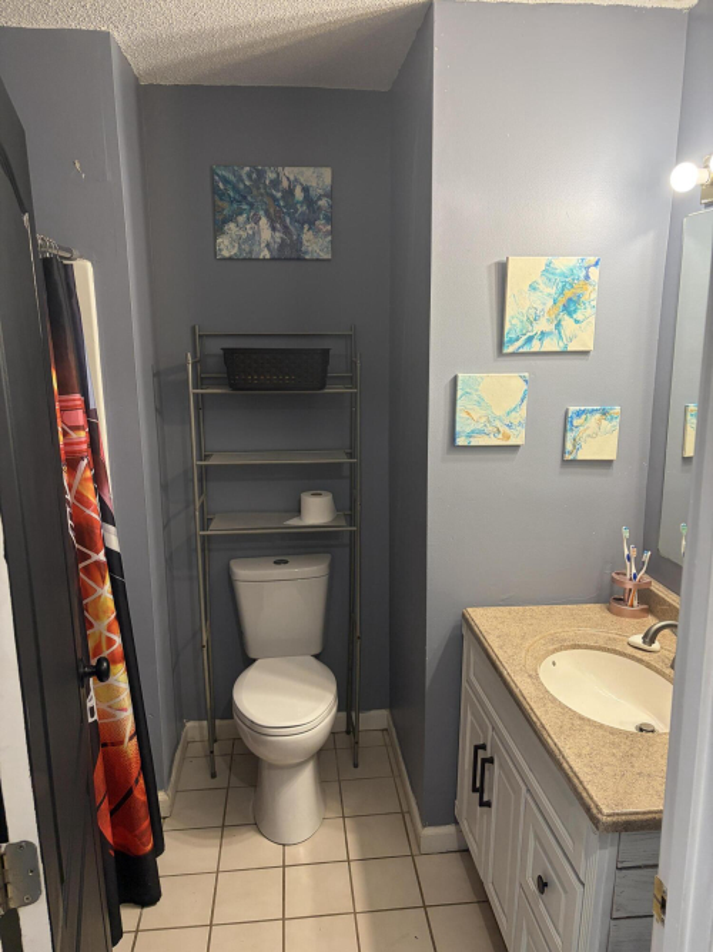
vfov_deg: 67.3
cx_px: 356
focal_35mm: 26
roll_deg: +0.2
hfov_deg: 53.0
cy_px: 476
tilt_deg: -12.1
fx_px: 714
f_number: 1.6
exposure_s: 1/60
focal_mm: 5.96
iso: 125
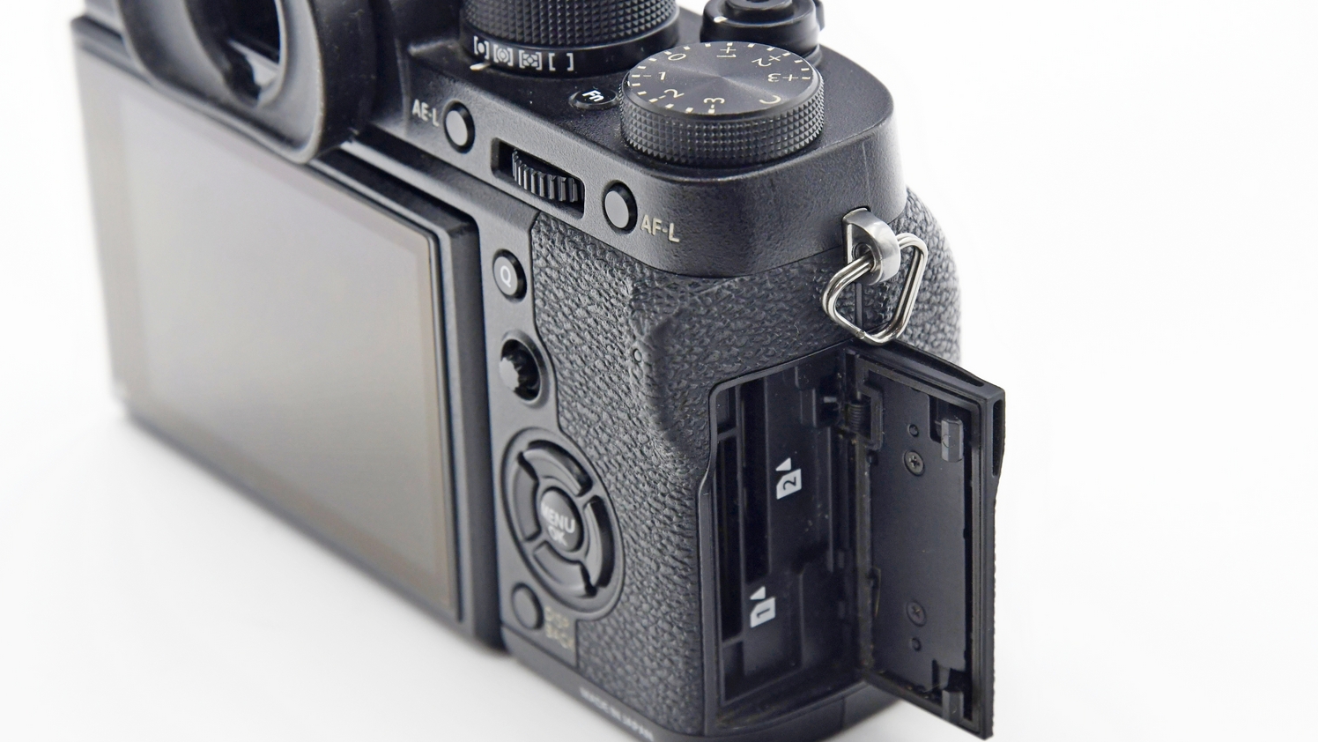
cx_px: 659
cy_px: 347
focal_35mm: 126
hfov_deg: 17.0
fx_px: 4404
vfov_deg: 9.6
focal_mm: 80
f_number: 8
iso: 1250
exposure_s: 1/160
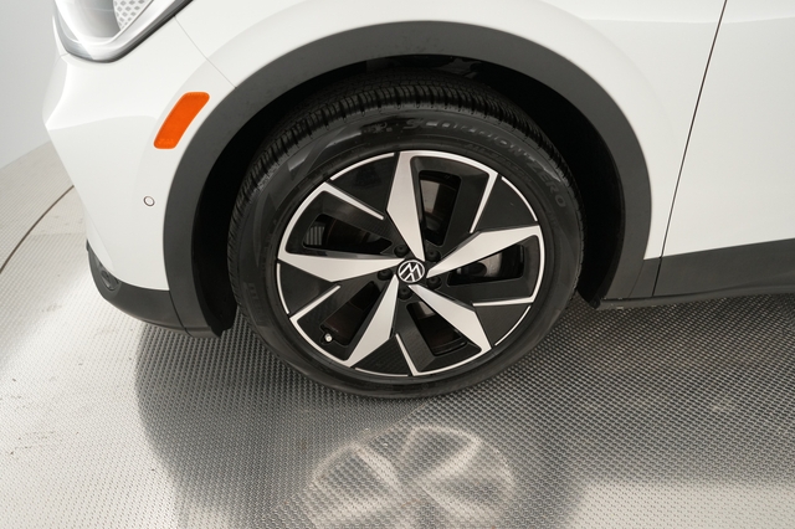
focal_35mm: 28
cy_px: 264
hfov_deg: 65.5
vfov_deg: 46.4
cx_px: 398
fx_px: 618
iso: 2500
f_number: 2.8
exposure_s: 1/250
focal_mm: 28
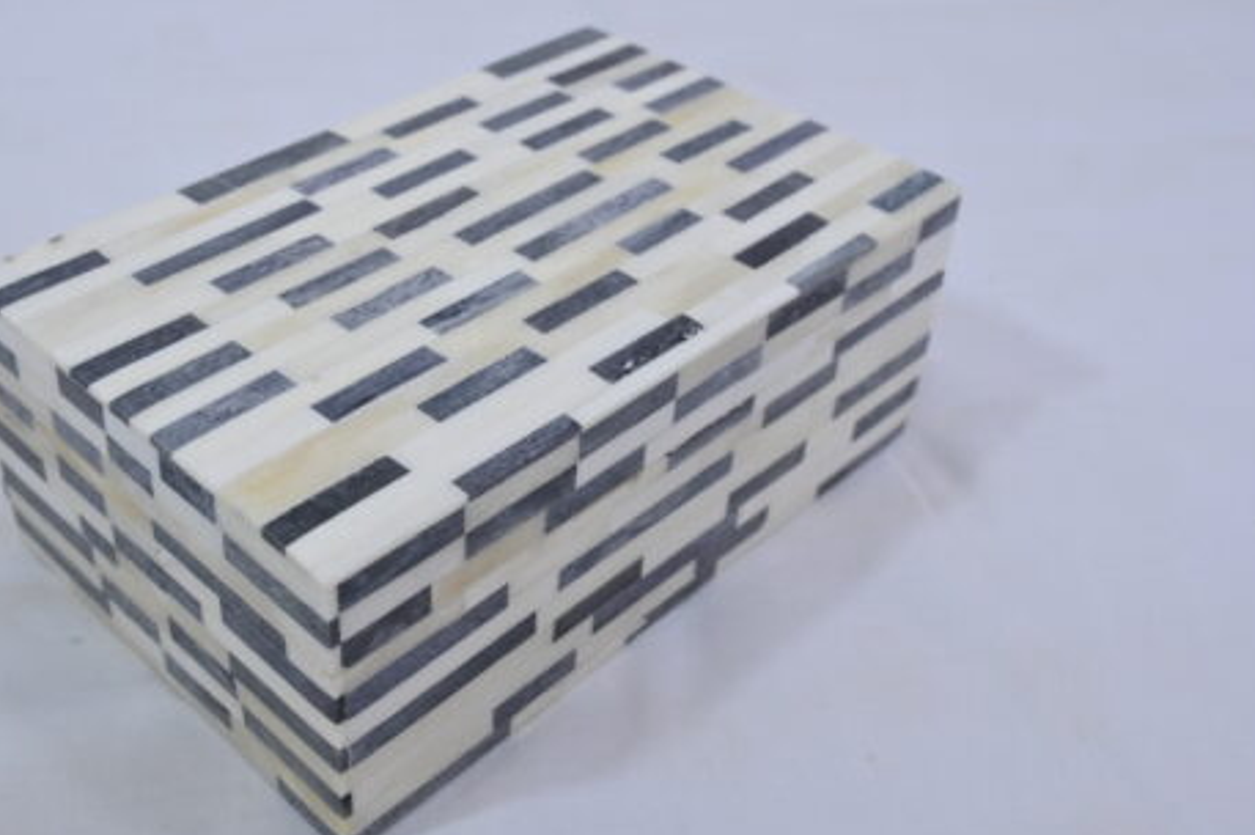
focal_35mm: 43
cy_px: 427
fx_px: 1486
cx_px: 494
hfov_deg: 45.5
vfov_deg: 31.4
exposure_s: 1/125
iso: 500
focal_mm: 32.5
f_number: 7.1
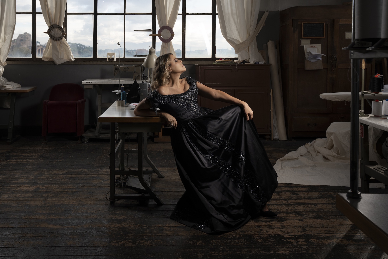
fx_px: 377
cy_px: 130
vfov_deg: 37.9
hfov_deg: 54.4
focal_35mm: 35
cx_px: 194
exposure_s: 1/160
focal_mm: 35
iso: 500
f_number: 13
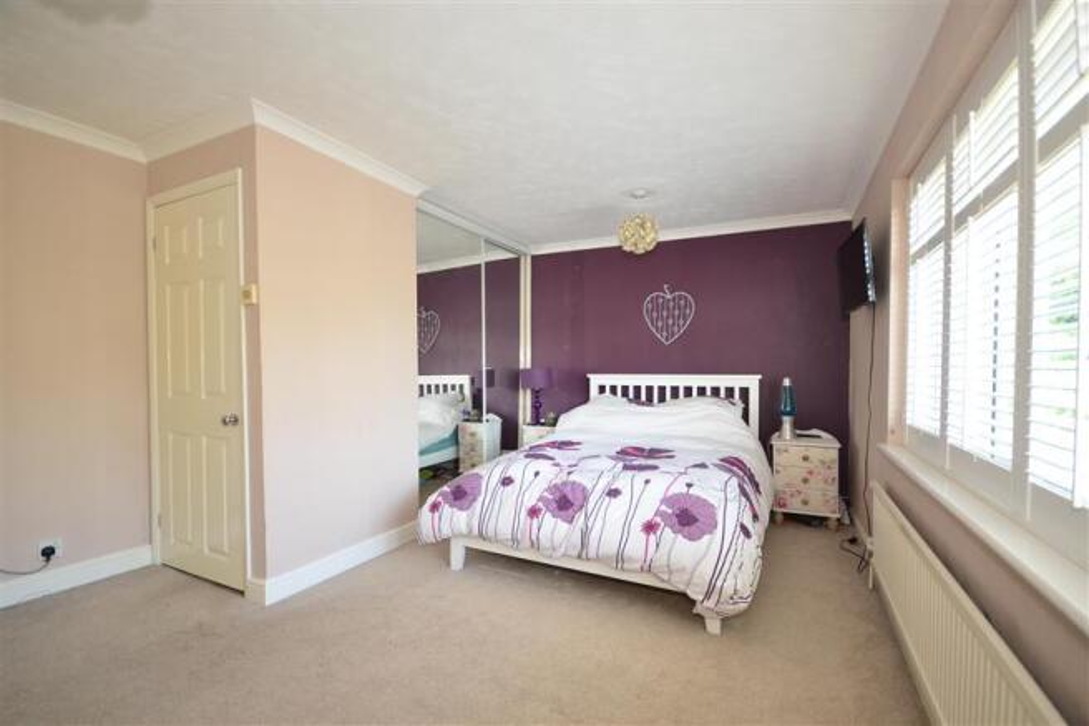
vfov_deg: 77.3
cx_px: 544
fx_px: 454
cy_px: 363
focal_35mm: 15
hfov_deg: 100.4
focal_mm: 10
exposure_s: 1/13
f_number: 5
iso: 200
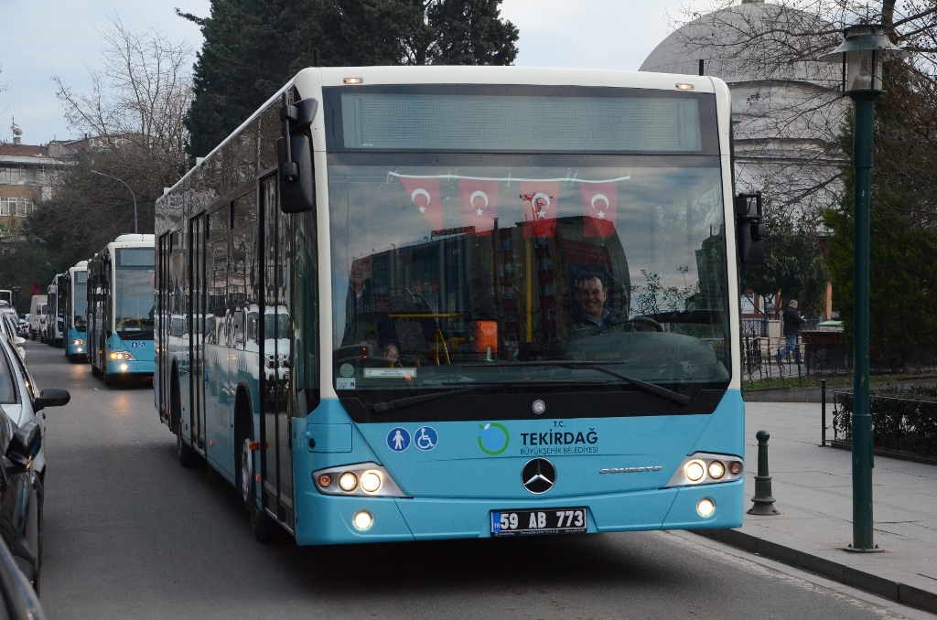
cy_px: 310
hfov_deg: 29.9
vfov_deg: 20.1
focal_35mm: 68
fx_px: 1753
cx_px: 468
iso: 2500
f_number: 6.3
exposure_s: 1/1600
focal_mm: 45
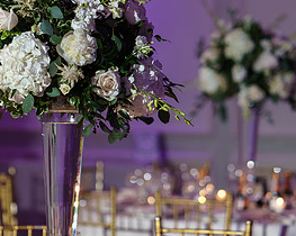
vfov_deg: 8.8
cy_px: 137
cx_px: 104
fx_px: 1541
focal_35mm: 176
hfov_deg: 11.0
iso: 640
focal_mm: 85
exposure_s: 1/125
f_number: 2
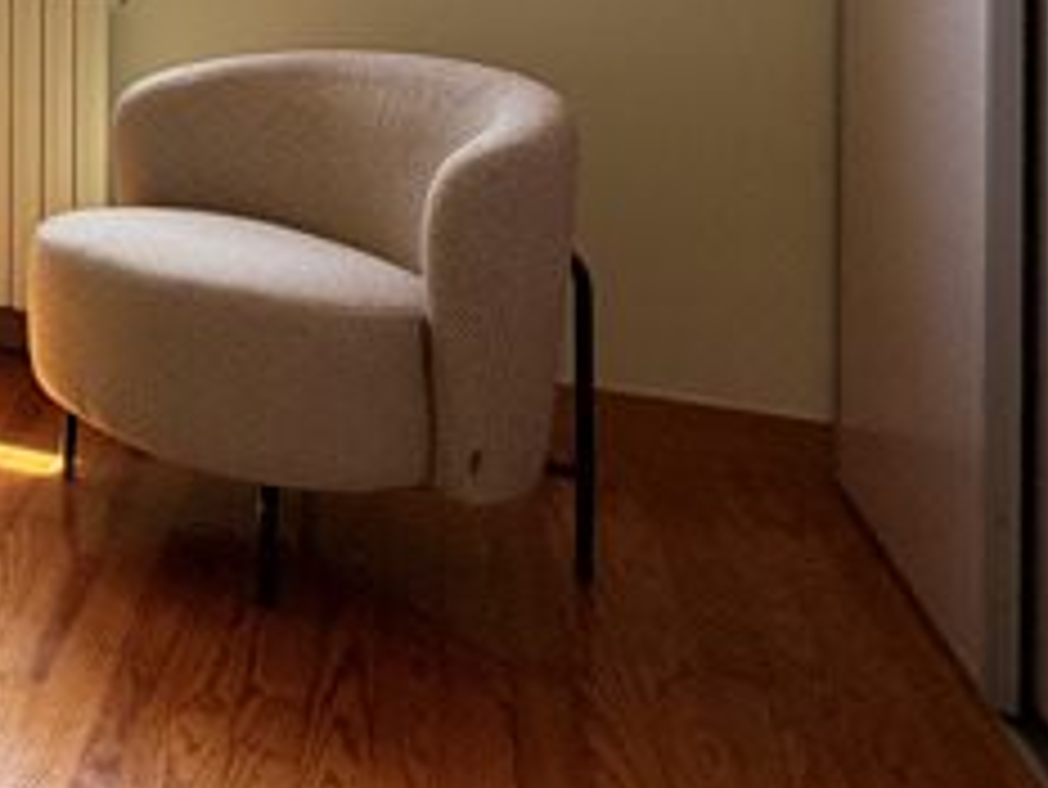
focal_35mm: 48
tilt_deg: -0.4
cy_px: -108
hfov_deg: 27.4
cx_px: -526
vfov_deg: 27.4
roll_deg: +0.1
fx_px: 1454
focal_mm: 2.22
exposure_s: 1/121
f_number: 2.2
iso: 80
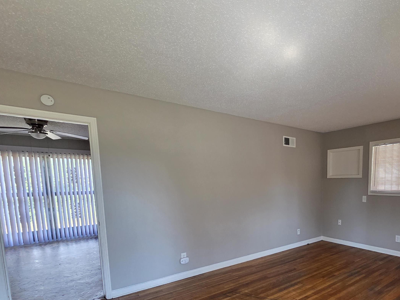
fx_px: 220
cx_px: 272
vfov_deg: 66.0
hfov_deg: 81.4
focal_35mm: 19
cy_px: 210
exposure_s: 1/120
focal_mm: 2.2
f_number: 2.2
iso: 200
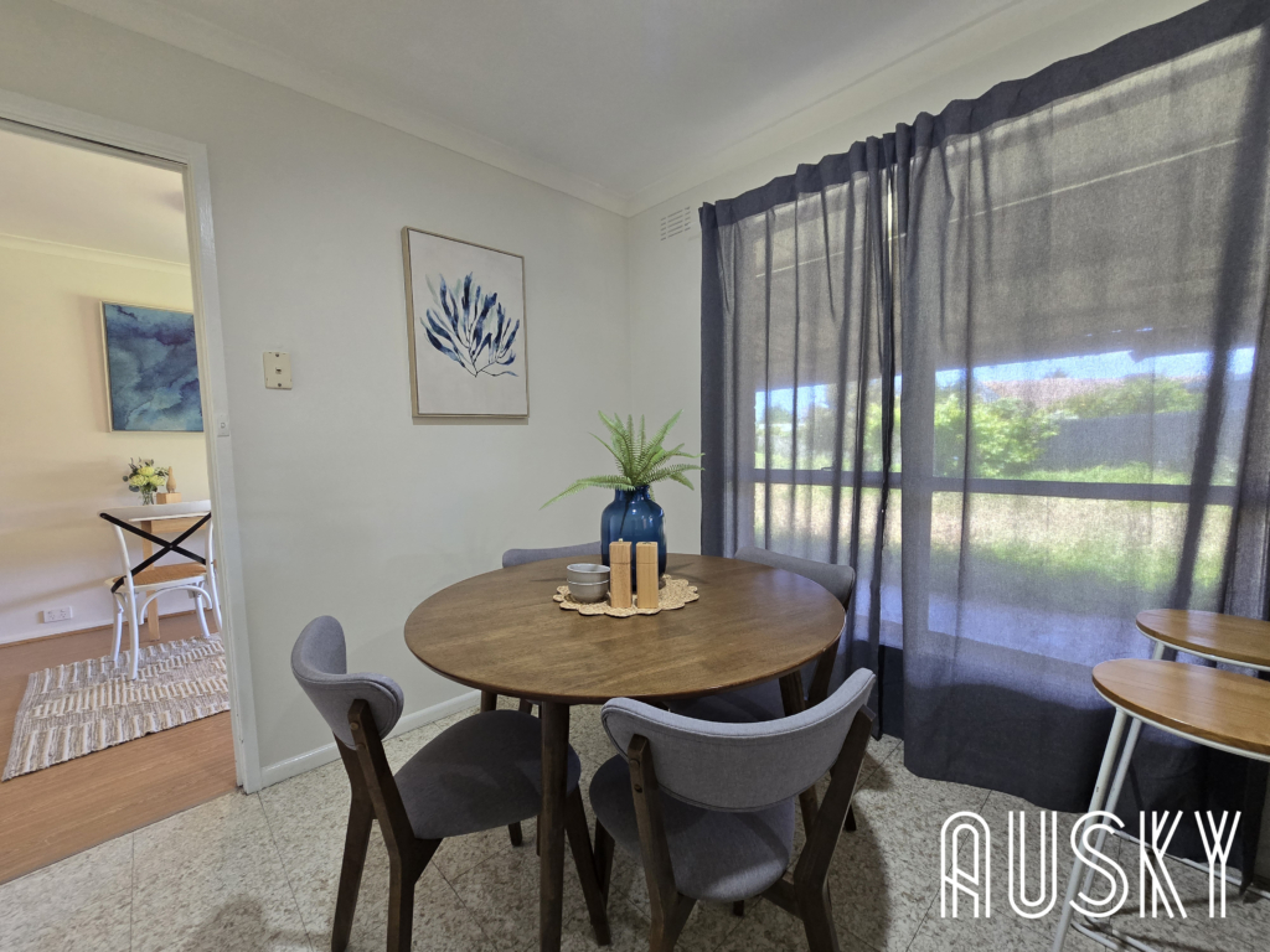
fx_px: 477
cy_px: 476
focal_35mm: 13
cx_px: 635
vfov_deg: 89.9
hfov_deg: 106.2
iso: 200
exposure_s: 1/50
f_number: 2.2
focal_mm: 2.2
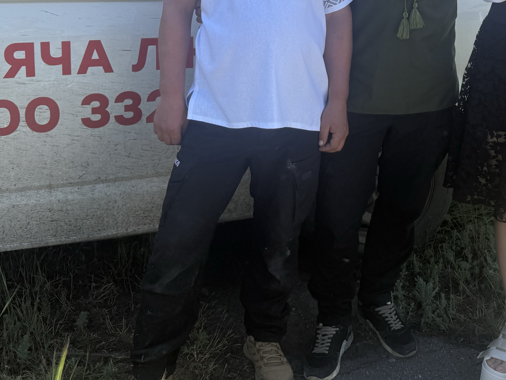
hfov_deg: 40.1
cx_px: 319
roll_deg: -1.3
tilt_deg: -11.5
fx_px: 687
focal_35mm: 47
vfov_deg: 29.4
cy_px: 25
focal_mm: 6.76
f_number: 1.78
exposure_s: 1/2169
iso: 80
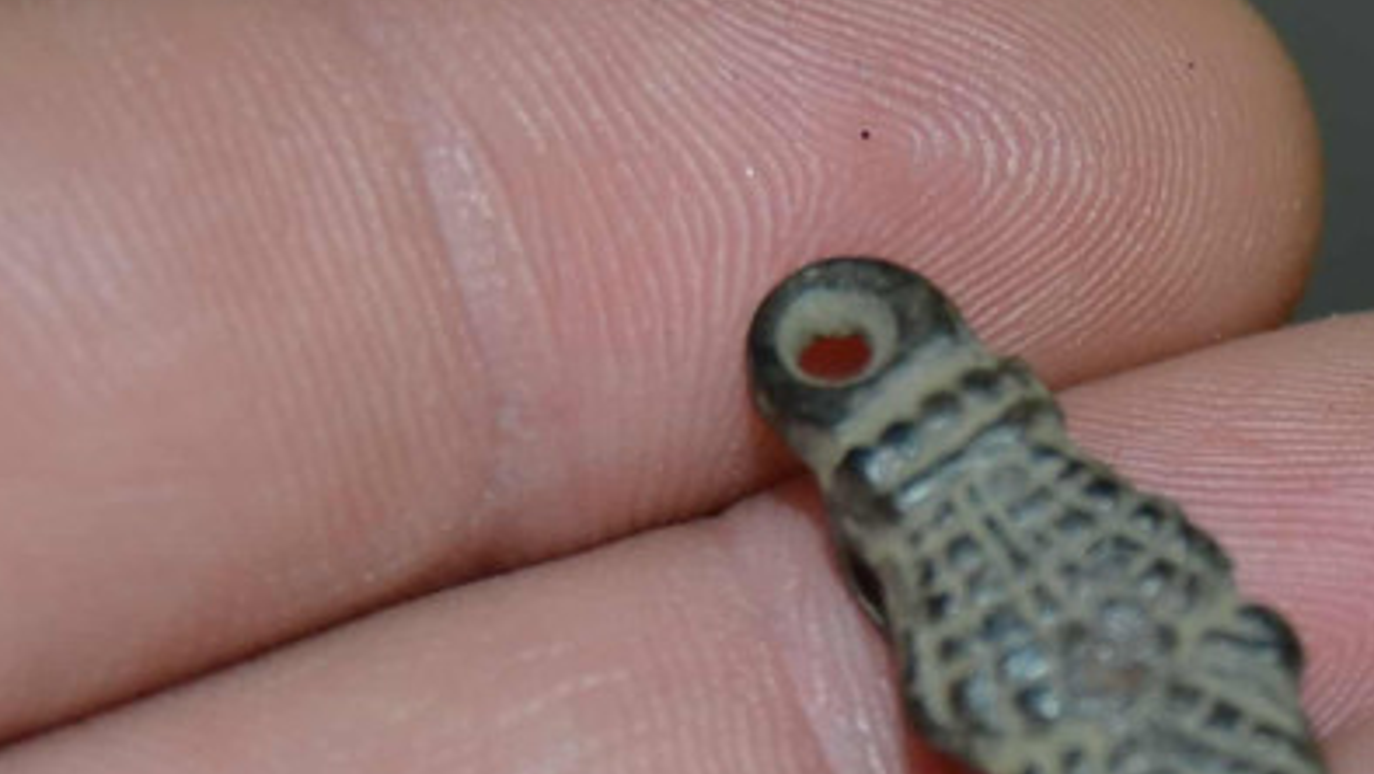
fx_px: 5577
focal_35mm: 153
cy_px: 642
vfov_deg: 7.9
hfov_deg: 14.0
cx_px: 1025
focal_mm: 32
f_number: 4.5
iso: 160
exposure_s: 1/60
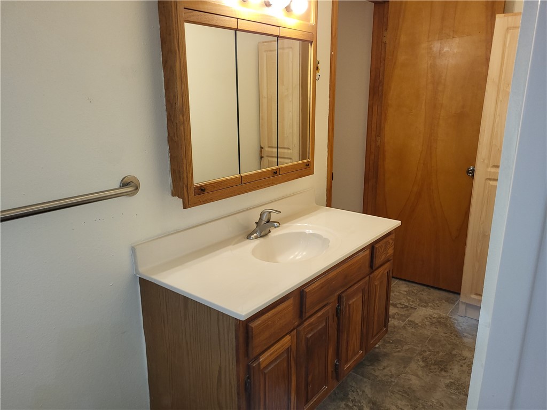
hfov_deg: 67.3
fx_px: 411
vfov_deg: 53.1
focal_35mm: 26
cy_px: 205
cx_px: 274
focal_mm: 5.4
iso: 100
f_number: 1.8
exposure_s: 1/40
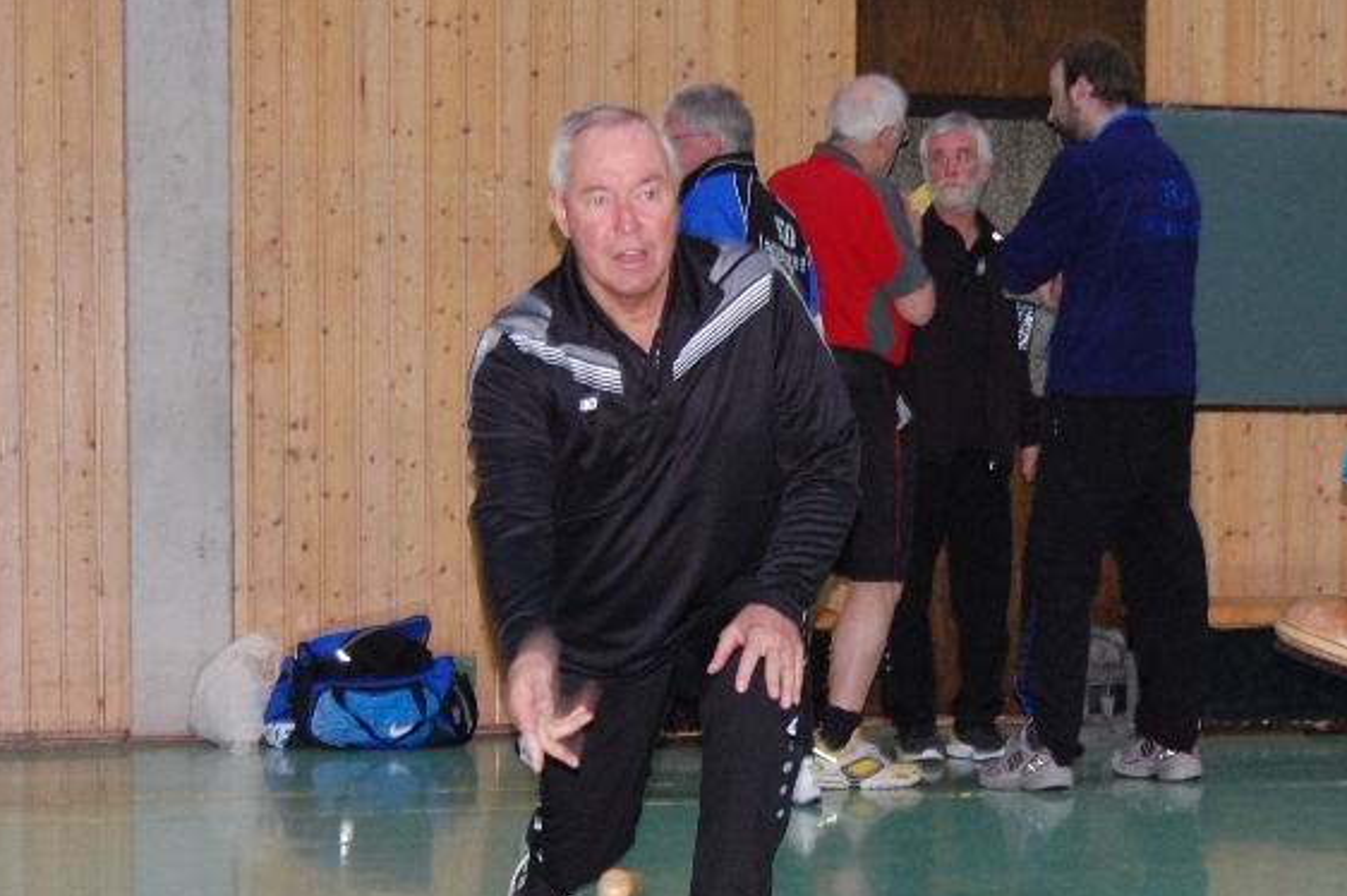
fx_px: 3590
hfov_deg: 21.2
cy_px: 712
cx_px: 836
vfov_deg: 14.2
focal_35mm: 96
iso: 800
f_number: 4.2
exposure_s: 1/60
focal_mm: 30
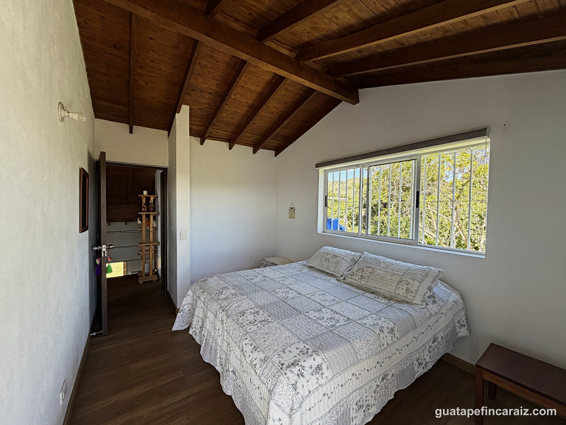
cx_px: 283
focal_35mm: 14
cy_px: 212
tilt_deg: -0.3
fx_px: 229
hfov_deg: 102.1
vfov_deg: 85.7
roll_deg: +0.1
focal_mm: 2.22
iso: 50
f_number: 2.2
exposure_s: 1/121
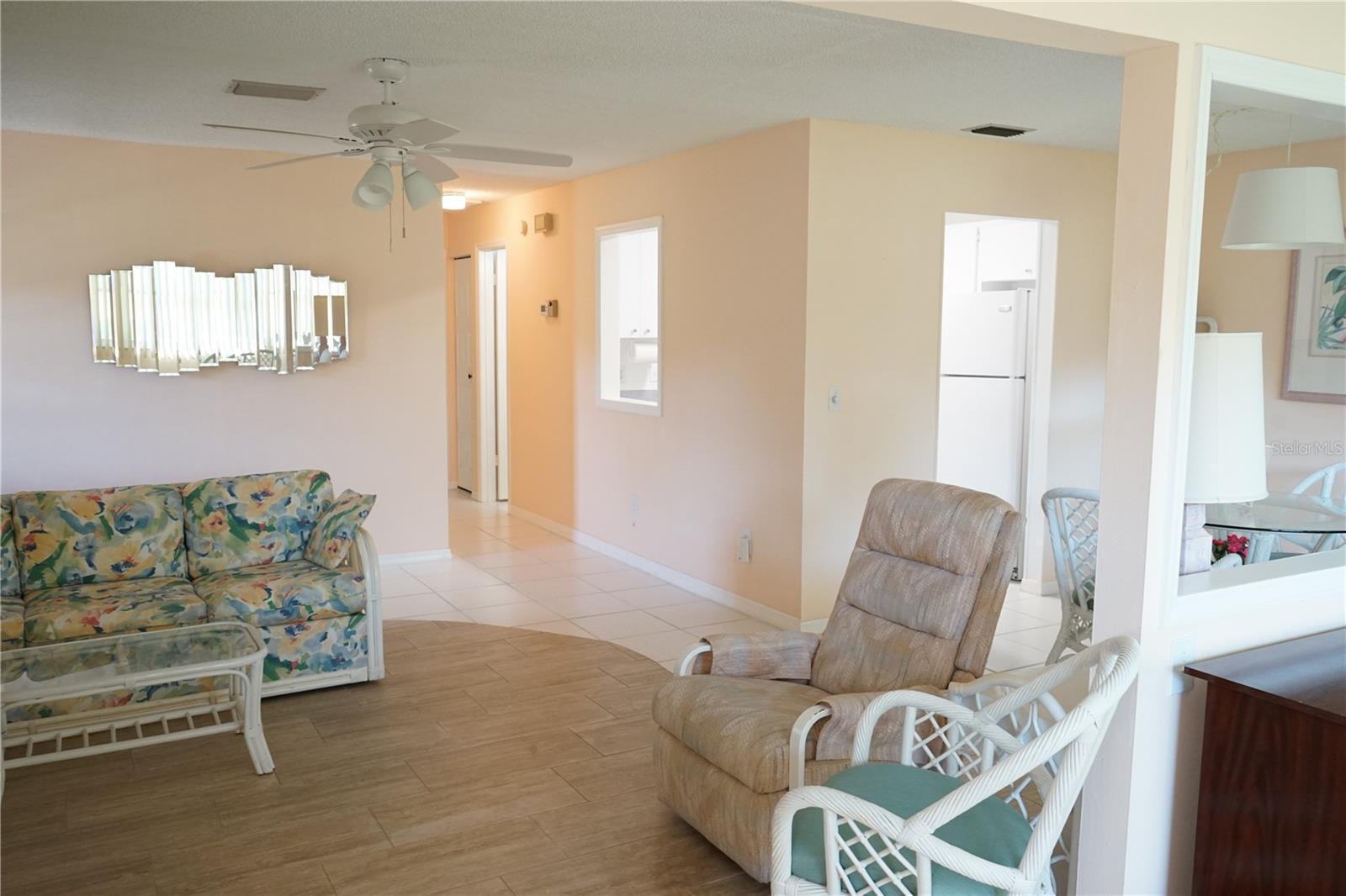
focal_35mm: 28
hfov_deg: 65.5
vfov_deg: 46.4
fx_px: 1047
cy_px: 448
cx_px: 673
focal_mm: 28
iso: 2000
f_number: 6.3
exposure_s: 1/60
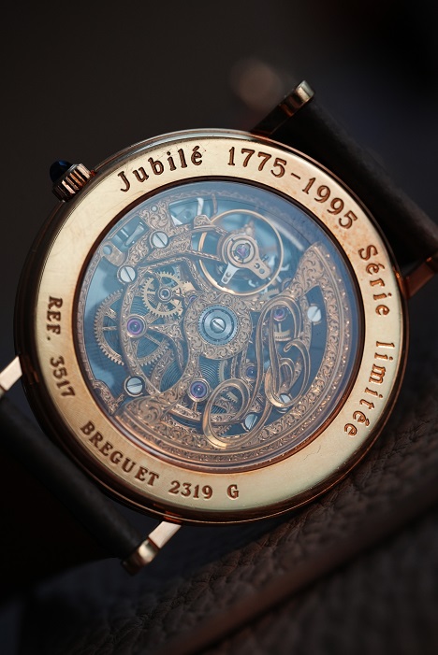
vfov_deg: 19.4
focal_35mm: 105
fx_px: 1914
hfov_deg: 13.1
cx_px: 219
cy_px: 328
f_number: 5.6
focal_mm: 105
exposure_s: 1/250
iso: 1600
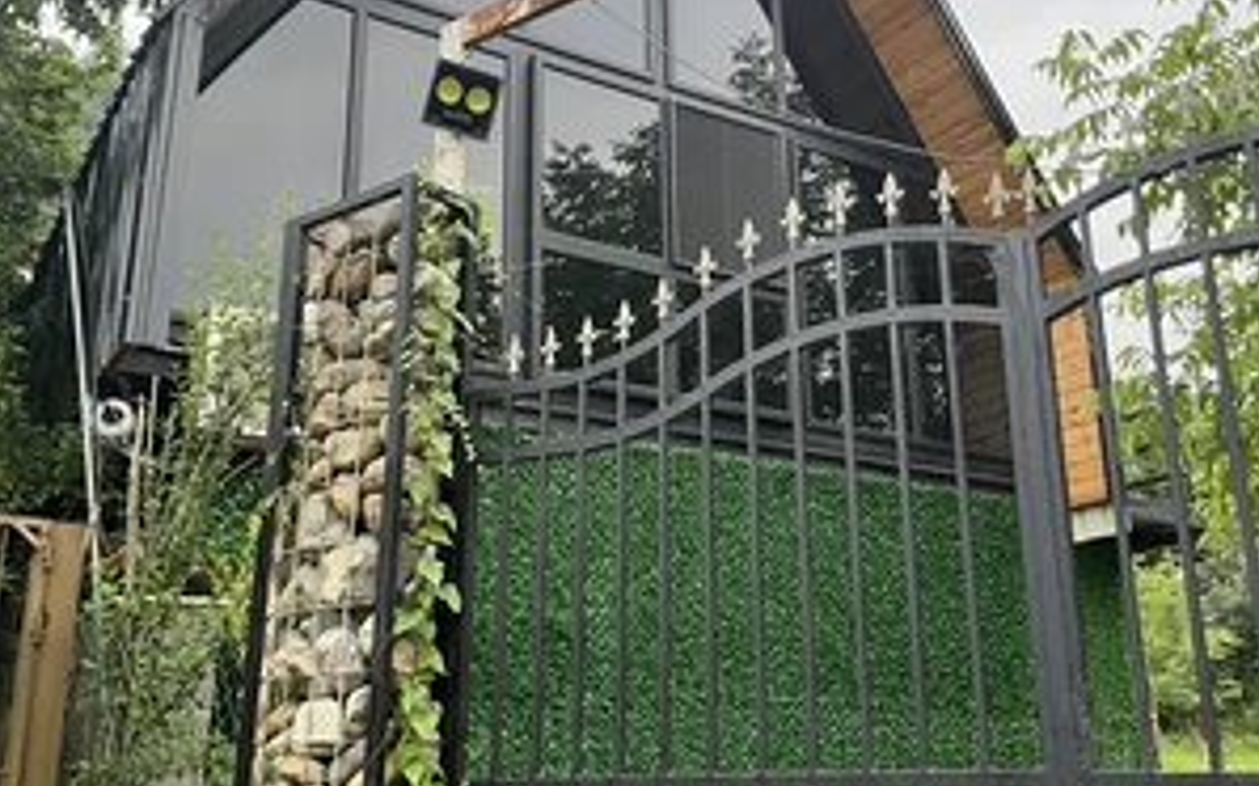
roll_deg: +0.4
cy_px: 359
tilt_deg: +18.5
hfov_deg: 52.8
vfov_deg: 34.4
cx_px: 630
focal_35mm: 37
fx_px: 1269
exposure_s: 1/64
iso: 125
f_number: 1.6
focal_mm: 5.1
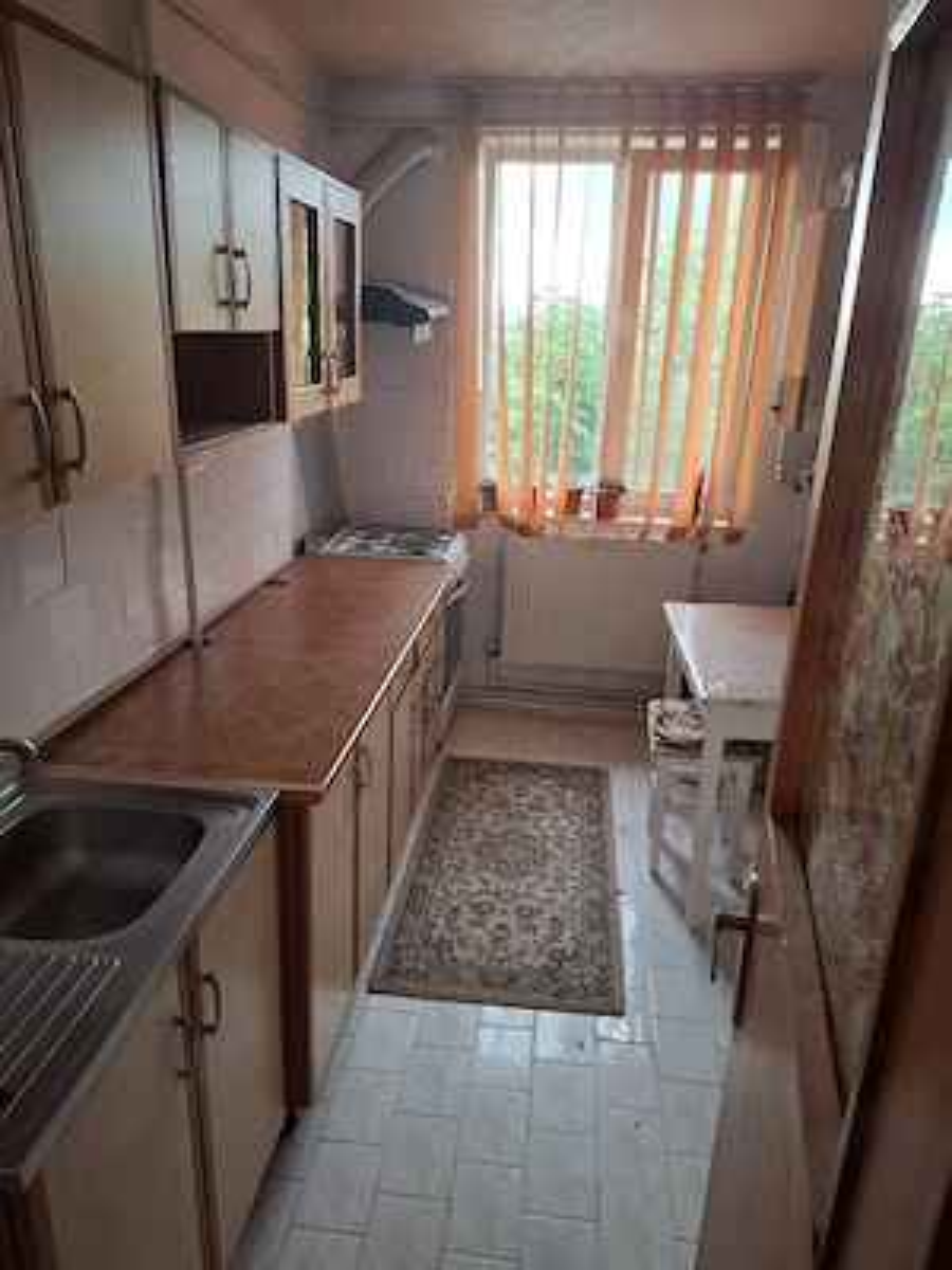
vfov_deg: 73.9
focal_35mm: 23
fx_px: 843
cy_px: 635
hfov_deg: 58.9
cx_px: 476
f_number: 1.8
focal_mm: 5.54
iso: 320
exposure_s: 1/120
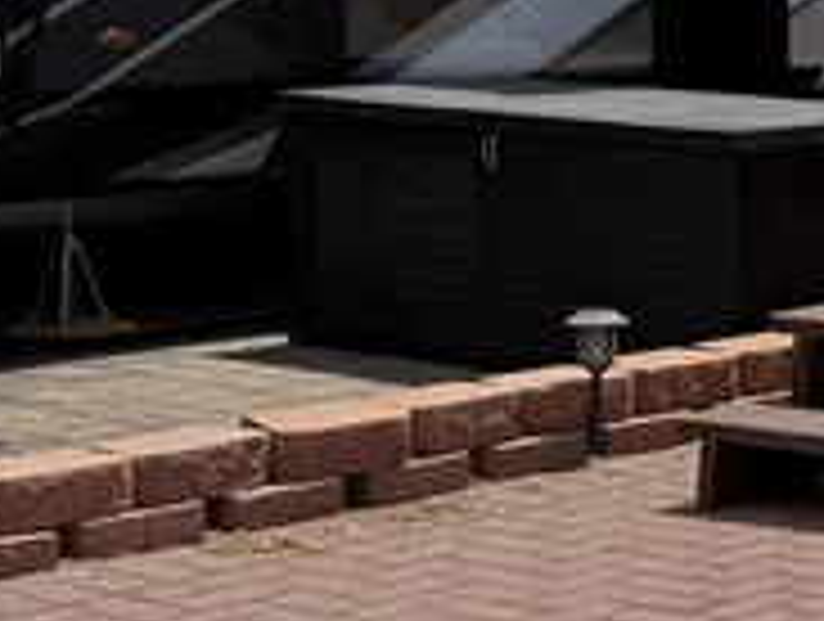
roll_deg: -2.1
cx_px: 1837
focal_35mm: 134
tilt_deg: -4.1
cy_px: 90
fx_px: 3196
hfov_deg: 12.3
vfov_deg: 11.1
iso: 80
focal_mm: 6.76
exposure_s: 1/10309
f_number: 1.78
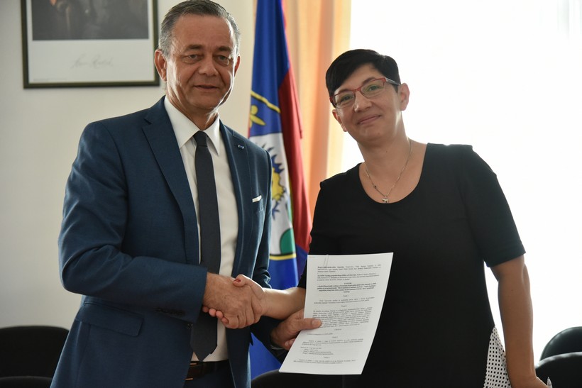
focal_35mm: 75
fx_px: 1213
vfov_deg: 18.2
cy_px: 194
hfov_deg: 27.0
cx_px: 291
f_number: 4
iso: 5000
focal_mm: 75
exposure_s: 1/1000
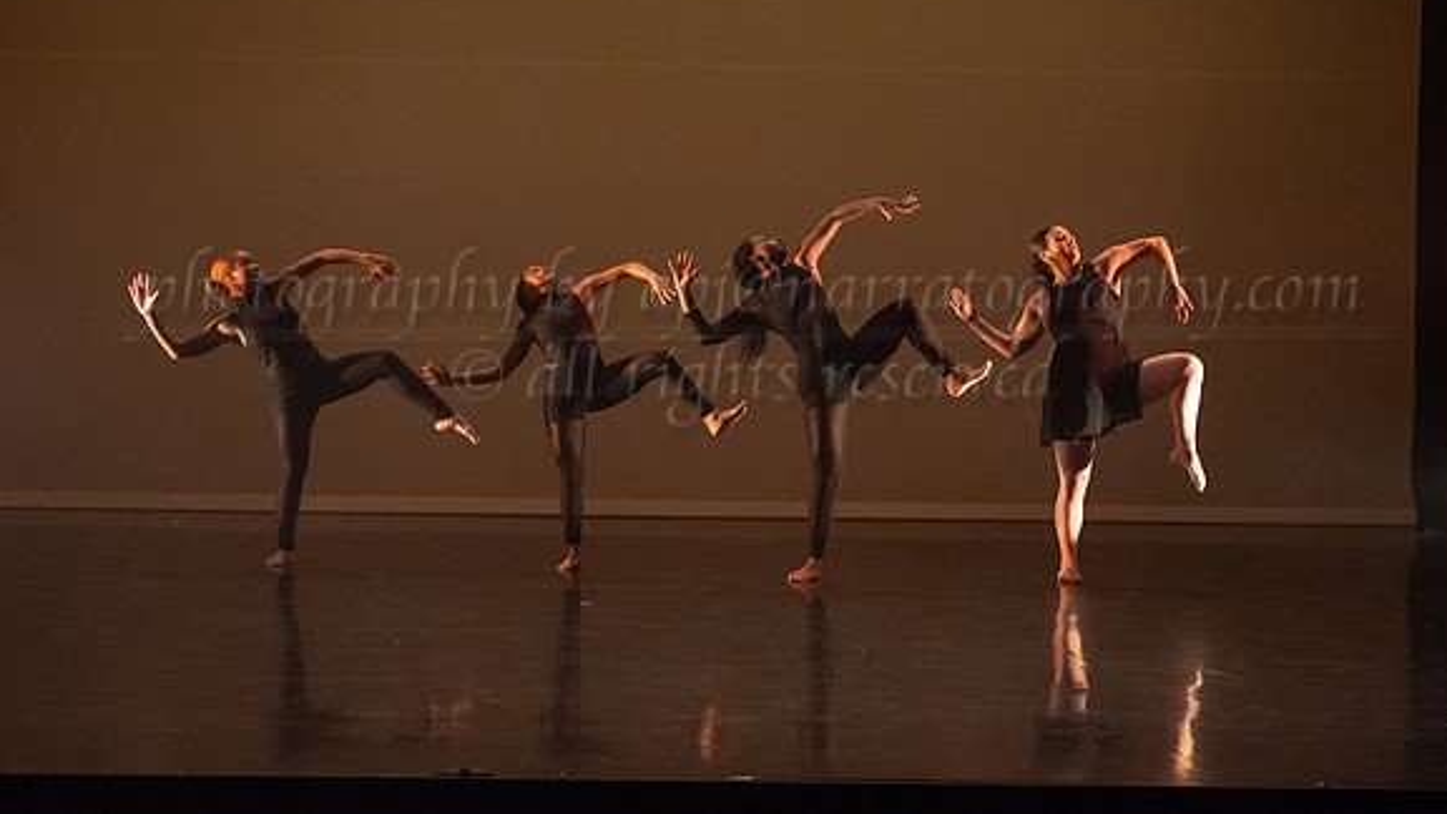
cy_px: 385
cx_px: 781
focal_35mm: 95
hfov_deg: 22.4
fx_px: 3645
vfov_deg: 12.7
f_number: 3.2
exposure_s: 1/320
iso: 4000
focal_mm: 65
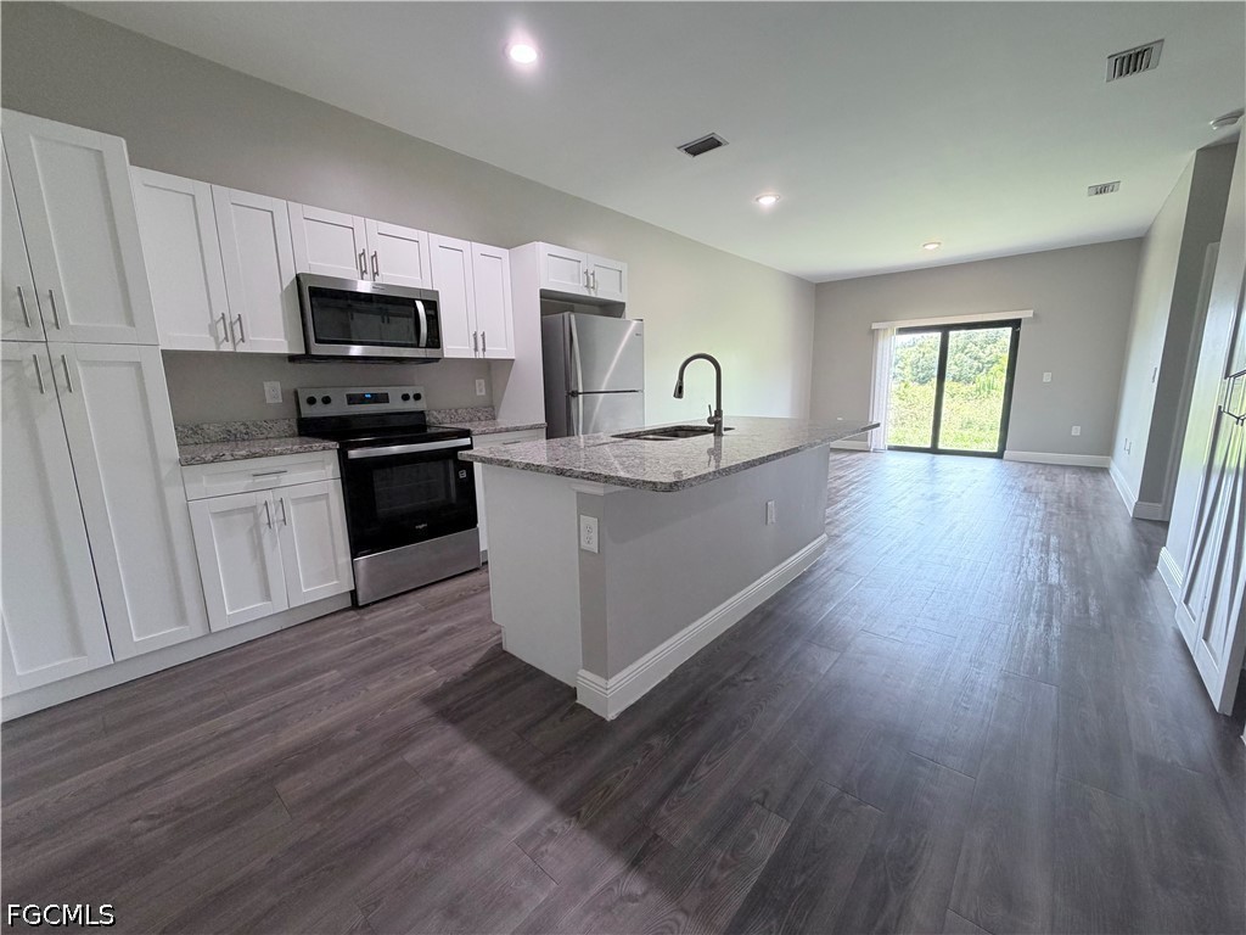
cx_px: 623
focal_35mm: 14
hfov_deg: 102.1
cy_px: 468
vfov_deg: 85.7
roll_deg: +0.9
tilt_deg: -9.4
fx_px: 504
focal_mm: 2.22
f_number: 2.2
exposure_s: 1/60
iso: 200
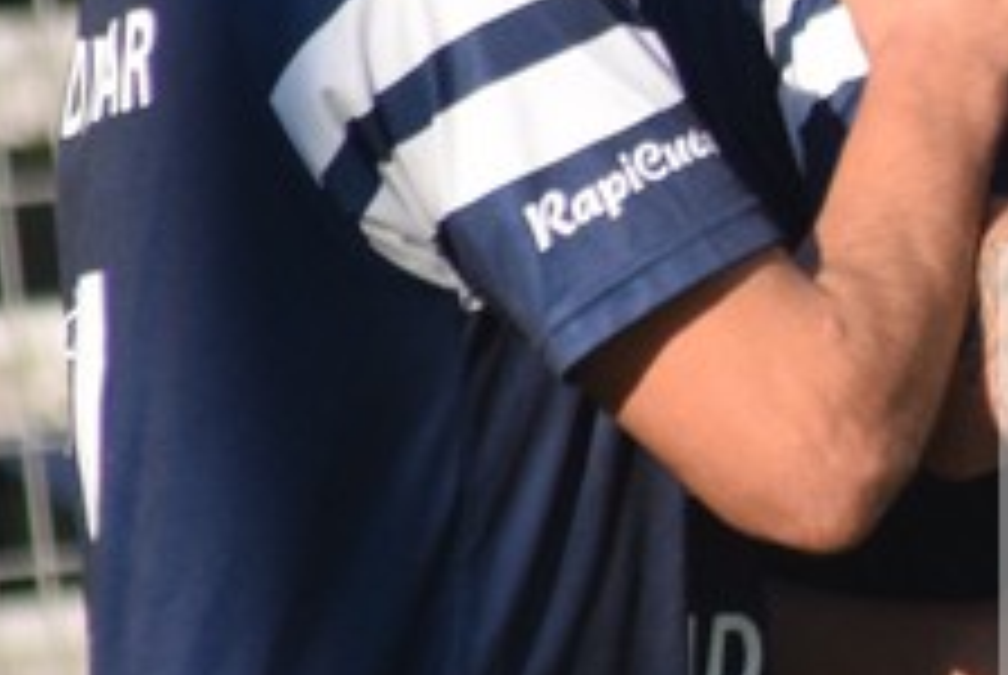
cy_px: 32
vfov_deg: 1.0
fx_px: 40484
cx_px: 1724
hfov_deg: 1.4
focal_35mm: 1444
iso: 1250
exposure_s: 1/4000
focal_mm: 240
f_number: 6.3
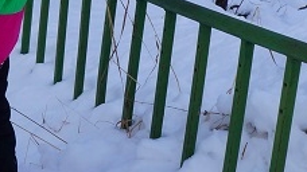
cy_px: -136
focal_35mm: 127
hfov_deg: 16.7
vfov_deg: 9.1
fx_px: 1033
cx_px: 46
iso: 200
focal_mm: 18
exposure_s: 1/100
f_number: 13
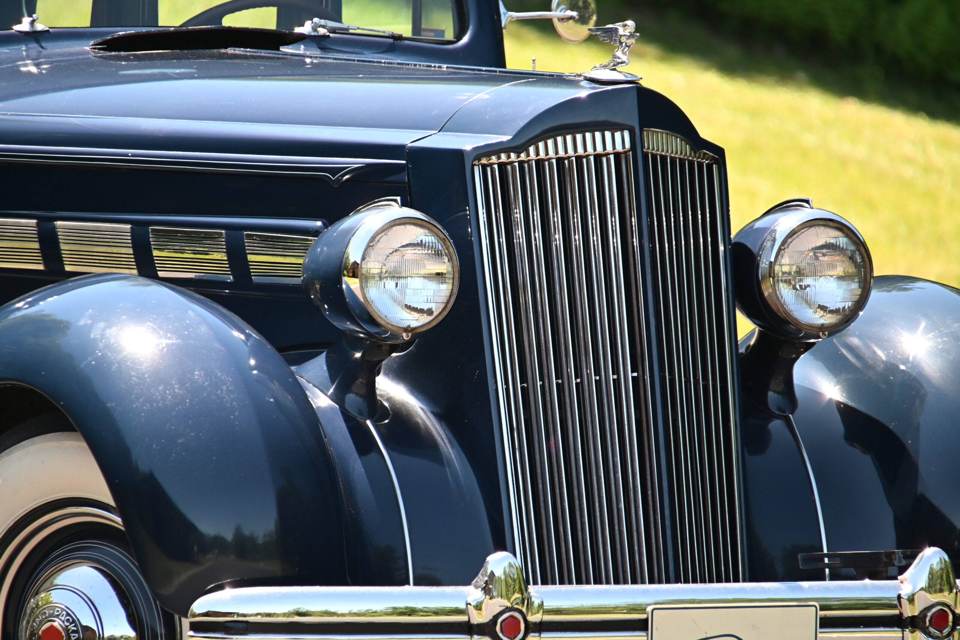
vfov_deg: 3.1
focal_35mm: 450
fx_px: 12000
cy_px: 320
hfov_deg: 4.6
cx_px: 480
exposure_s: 1/125
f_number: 6.3
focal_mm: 300
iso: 640
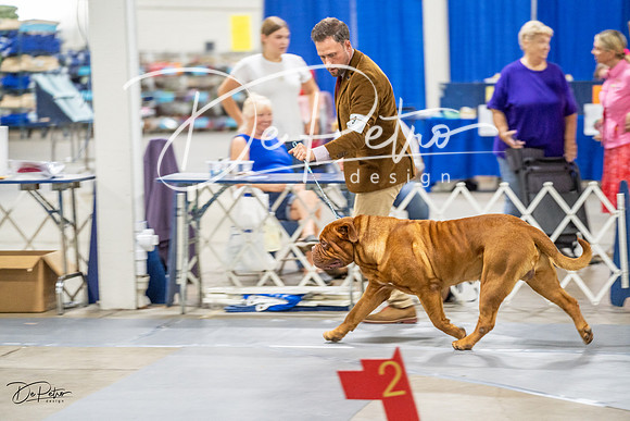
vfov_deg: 9.6
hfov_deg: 14.3
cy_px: 210
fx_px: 2503
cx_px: 315
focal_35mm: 143
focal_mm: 143
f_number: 2.8
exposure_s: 1/160
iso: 3200
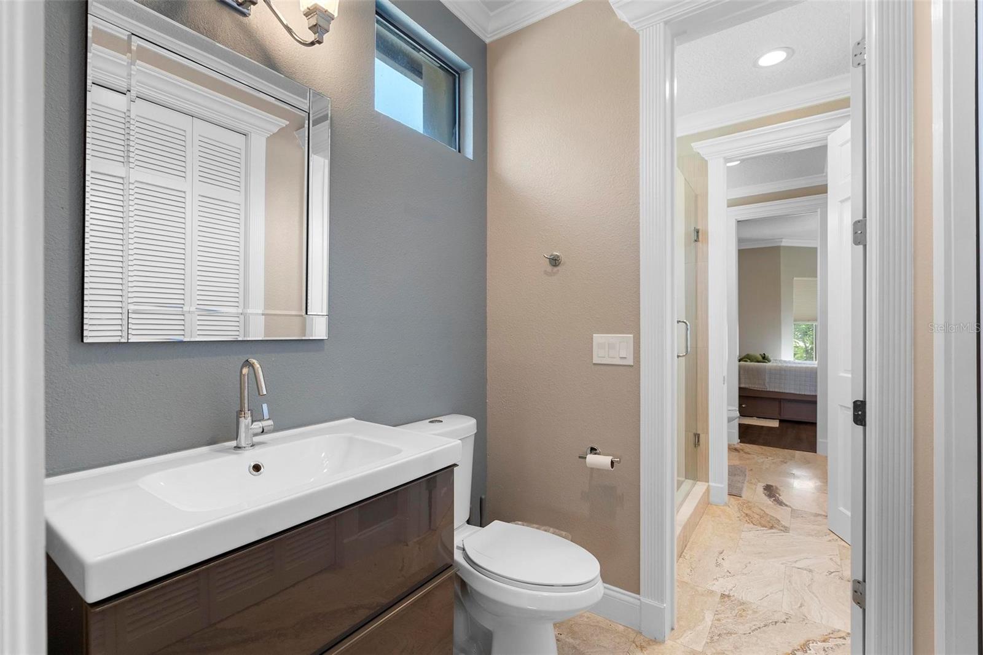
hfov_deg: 96.7
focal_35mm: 16
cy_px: 328
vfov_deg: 73.7
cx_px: 492
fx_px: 437
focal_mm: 16
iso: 800
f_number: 8
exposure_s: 1/10
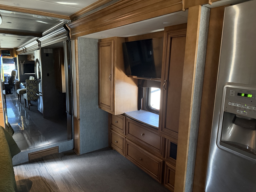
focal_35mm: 24
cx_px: 128
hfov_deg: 71.6
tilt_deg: -8.4
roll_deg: -1.9
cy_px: 96
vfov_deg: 56.8
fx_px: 177
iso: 1000
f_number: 1.78
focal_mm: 6.76
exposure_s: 1/36
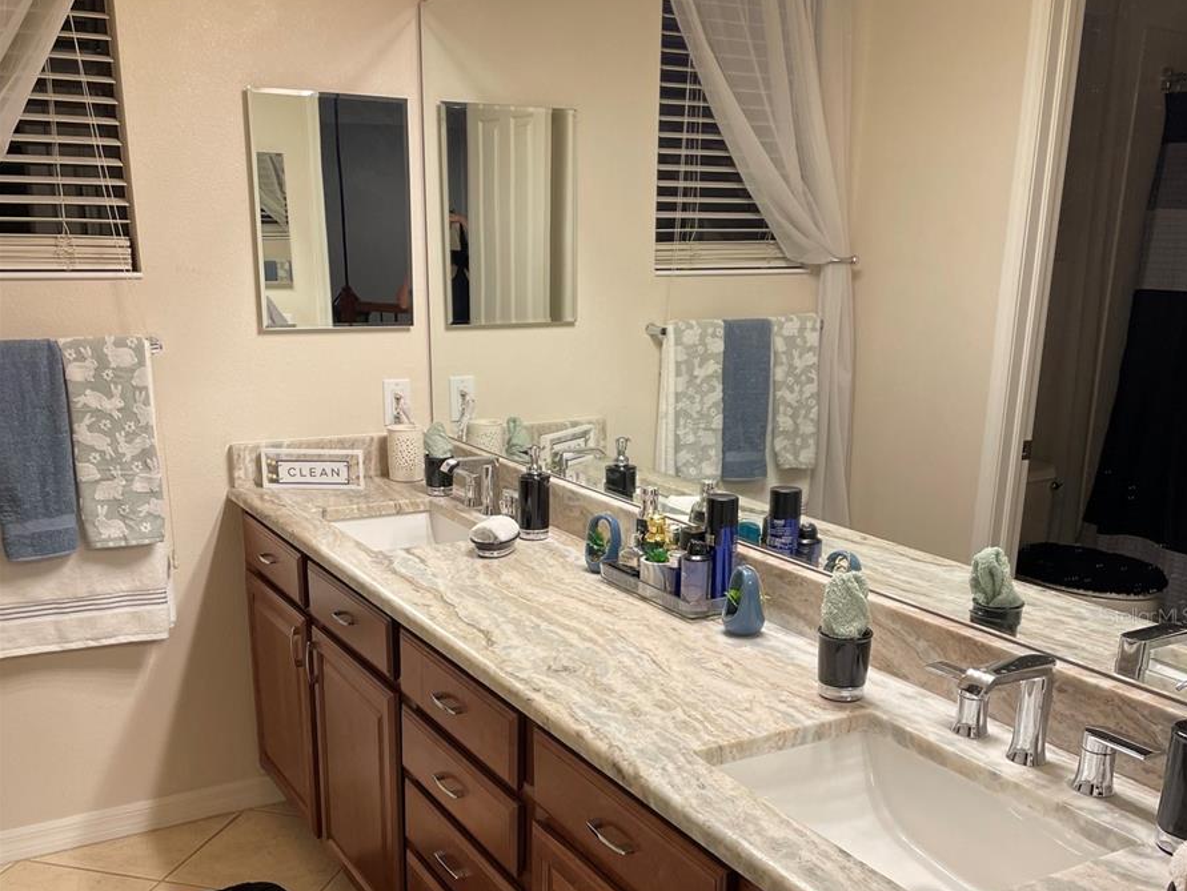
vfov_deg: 40.1
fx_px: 1201
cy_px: 615
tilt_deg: -16.1
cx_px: 598
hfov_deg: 52.6
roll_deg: -0.8
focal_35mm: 35
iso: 64
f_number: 1.6
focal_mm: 4.2
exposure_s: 1/60
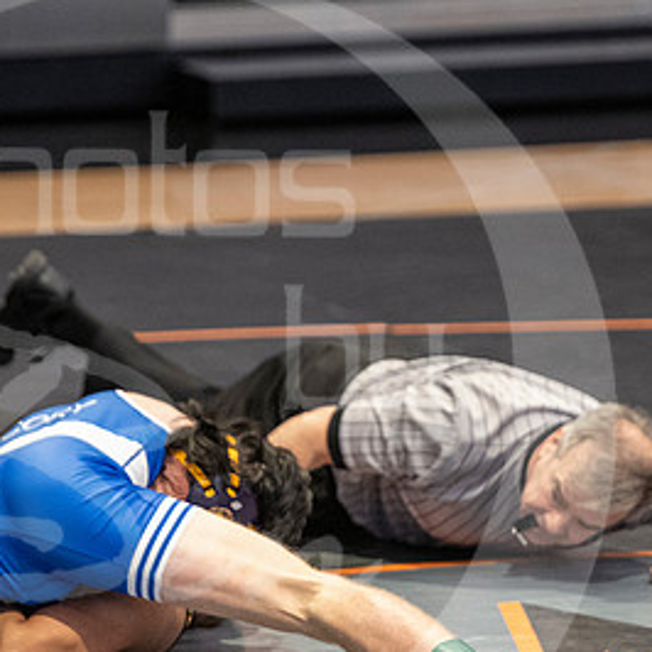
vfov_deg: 4.5
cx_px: 234
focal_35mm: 386
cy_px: 514
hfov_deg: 4.5
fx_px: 8226
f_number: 2.8
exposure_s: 1/1000
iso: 3200
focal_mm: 135
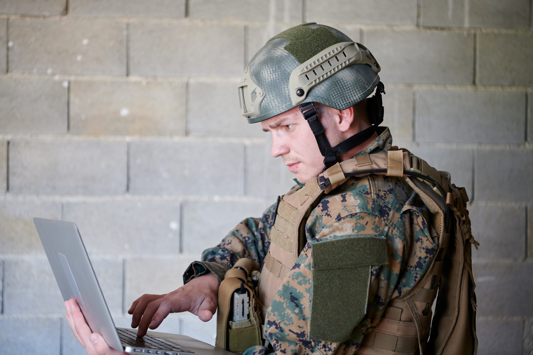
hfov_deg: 31.0
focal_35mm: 65
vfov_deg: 20.9
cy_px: 178
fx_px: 962
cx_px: 266
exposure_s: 1/320
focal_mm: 65
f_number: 3.2
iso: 2500
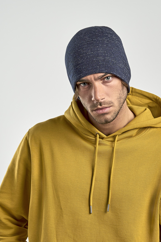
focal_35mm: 113
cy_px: 168
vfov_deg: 18.0
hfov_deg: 12.1
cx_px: 101
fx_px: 758
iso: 320
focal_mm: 50
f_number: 9
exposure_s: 1/160
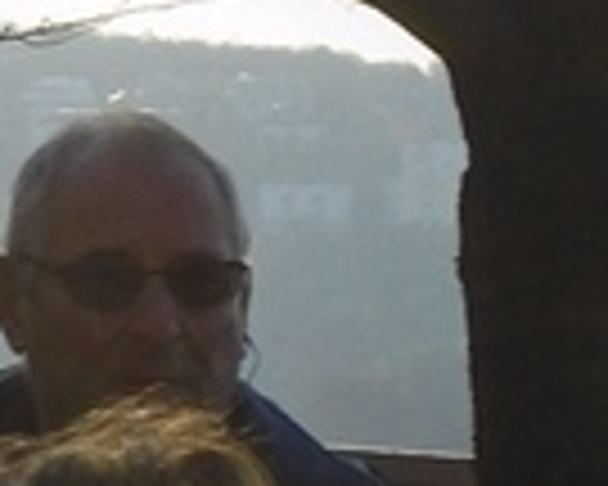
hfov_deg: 5.5
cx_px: -667
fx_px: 6208
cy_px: -27
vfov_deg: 4.5
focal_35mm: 345
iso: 100
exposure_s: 1/640
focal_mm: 8.7
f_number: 4.5
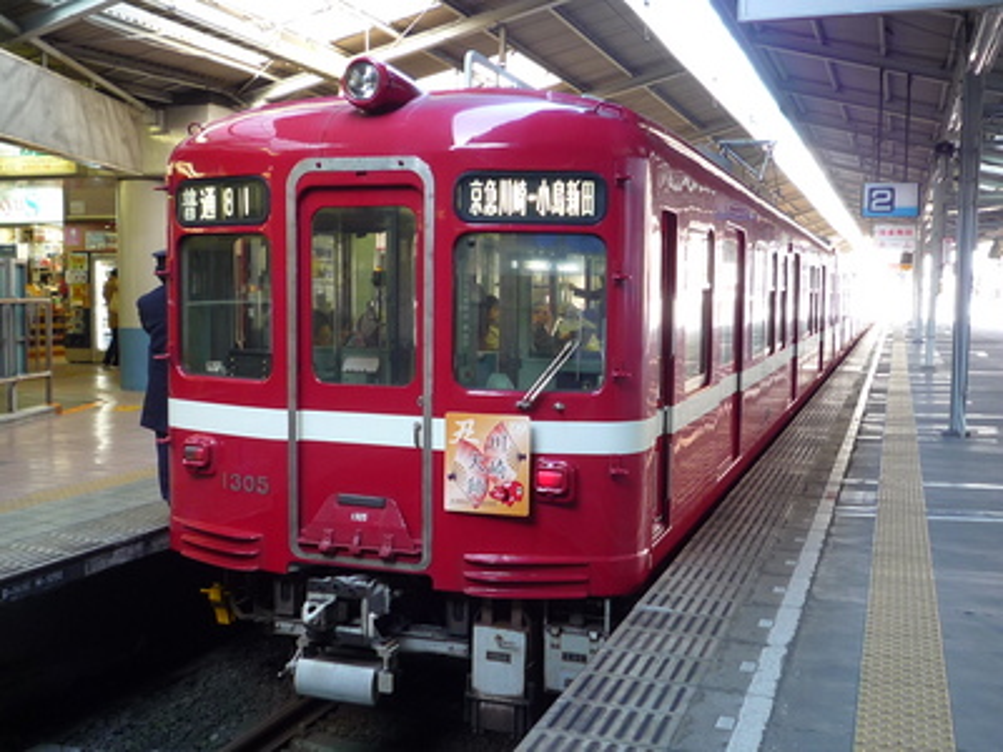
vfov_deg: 37.7
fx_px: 1101
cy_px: 376
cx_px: 502
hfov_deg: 49.0
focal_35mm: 38
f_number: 2.8
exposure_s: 1/25
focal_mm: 4.4
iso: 100
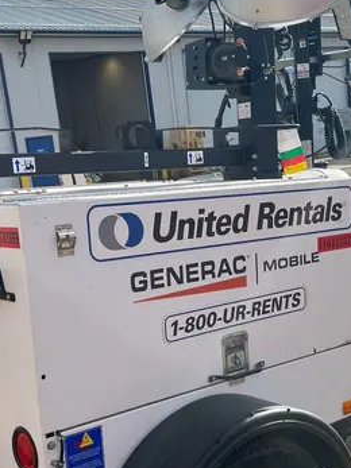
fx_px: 744
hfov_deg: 26.5
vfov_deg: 34.6
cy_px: 312
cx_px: 219
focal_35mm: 55
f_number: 1.6
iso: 50
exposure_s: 1/3311
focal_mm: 5.1
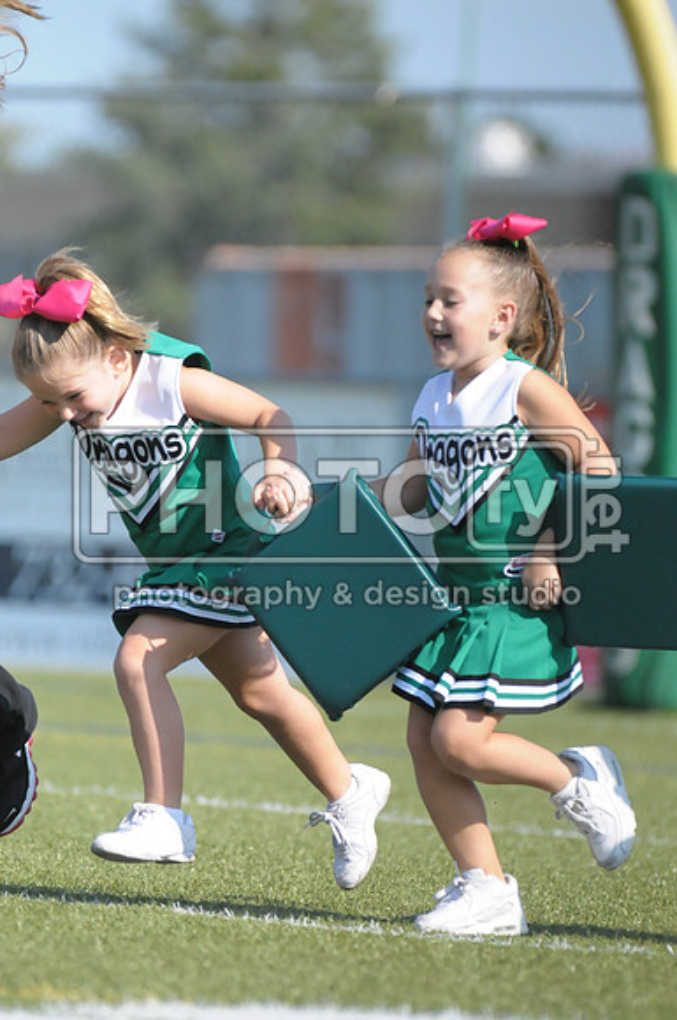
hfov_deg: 3.4
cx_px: 338
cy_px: 510
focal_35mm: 405
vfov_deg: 5.1
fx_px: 11458
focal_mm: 270
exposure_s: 1/8000
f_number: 4
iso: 1600
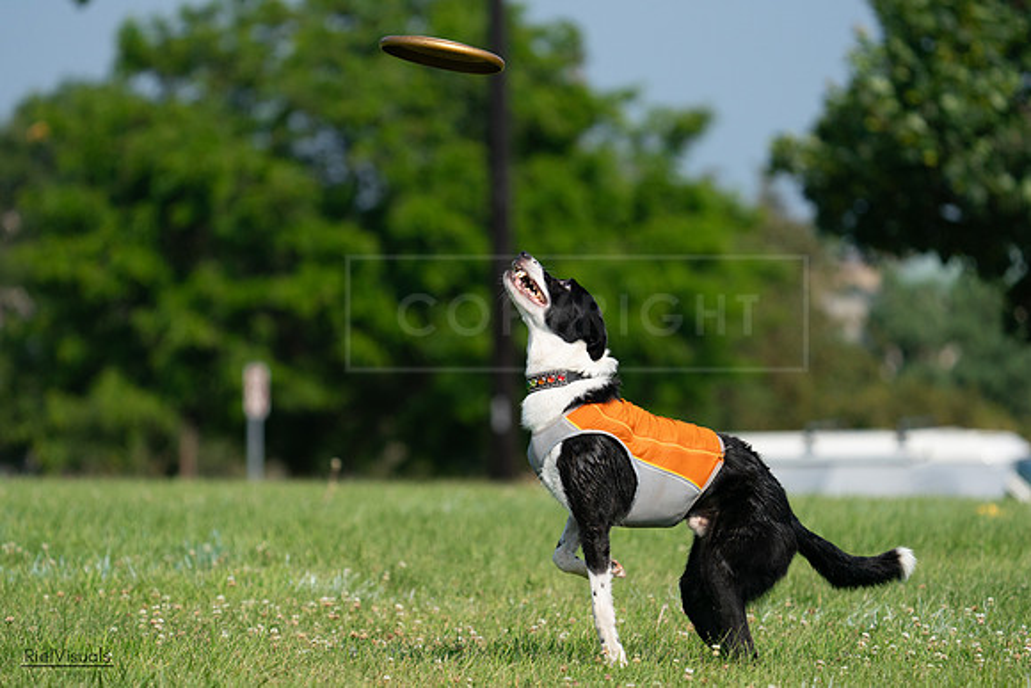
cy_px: 344
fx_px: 8020
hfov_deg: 7.4
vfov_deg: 4.9
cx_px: 516
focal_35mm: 280
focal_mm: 280
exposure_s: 1/4000
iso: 800
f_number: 5.6
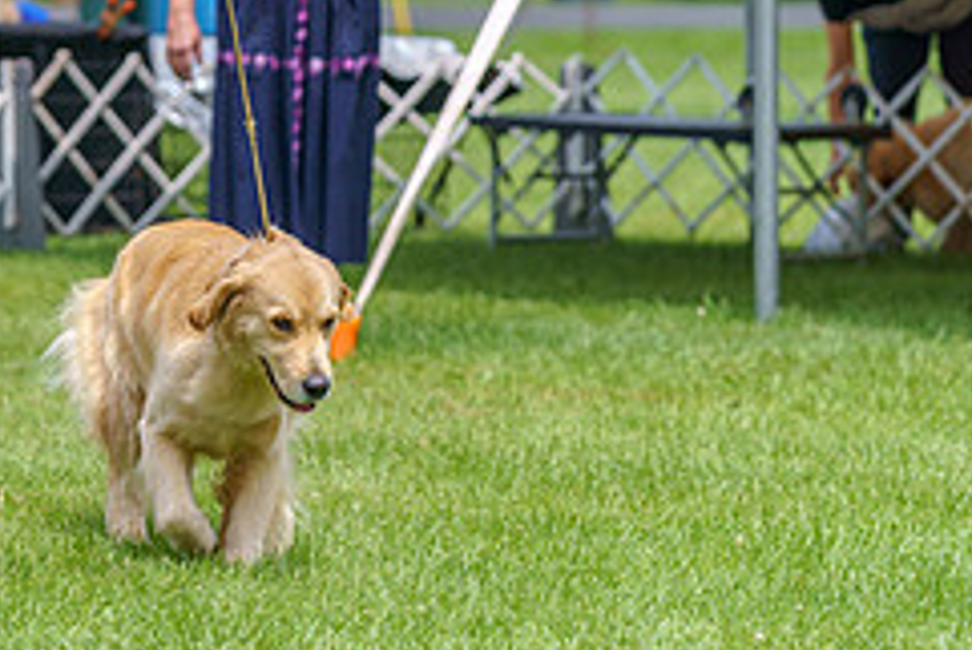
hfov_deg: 7.2
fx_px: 7672
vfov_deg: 4.8
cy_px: -59
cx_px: 81
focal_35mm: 284
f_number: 3.5
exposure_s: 1/1250
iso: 100
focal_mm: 118
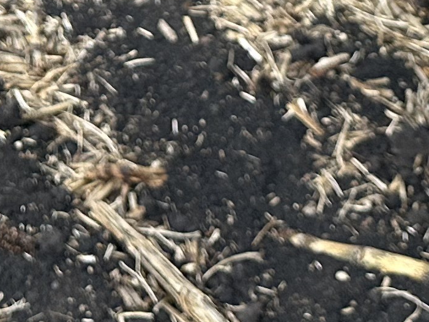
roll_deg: +0.0
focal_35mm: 138
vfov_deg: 9.2
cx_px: -17
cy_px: -543
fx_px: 1711
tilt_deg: -16.6
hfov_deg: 14.0
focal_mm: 6.86
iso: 100
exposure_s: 1/121
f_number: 1.78
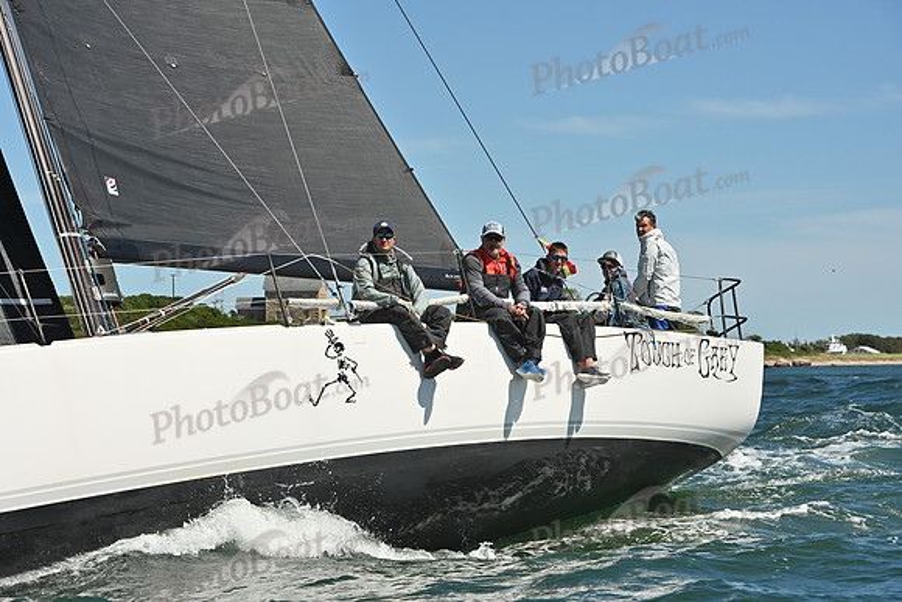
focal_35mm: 116
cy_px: 301
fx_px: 2907
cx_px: 451
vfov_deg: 11.8
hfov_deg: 17.6
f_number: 10
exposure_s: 1/1600
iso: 320
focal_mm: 116
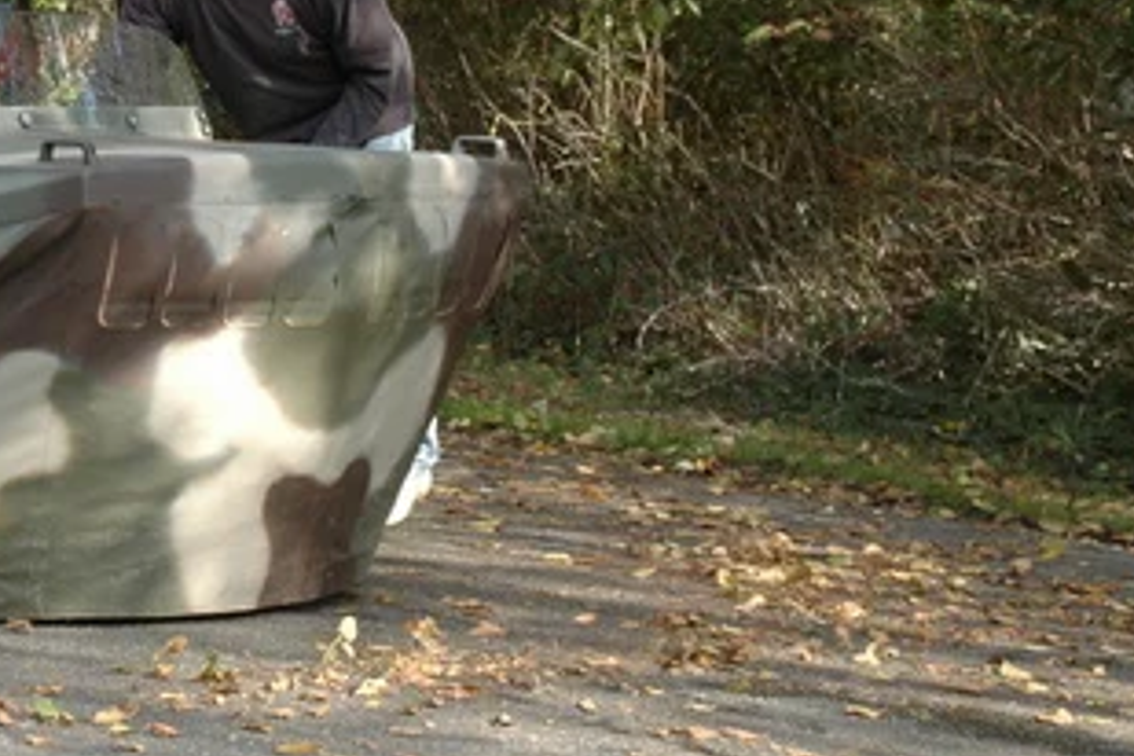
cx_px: -139
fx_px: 4158
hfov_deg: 15.1
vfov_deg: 10.3
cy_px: 114
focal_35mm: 132
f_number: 5.6
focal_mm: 34
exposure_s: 1/125
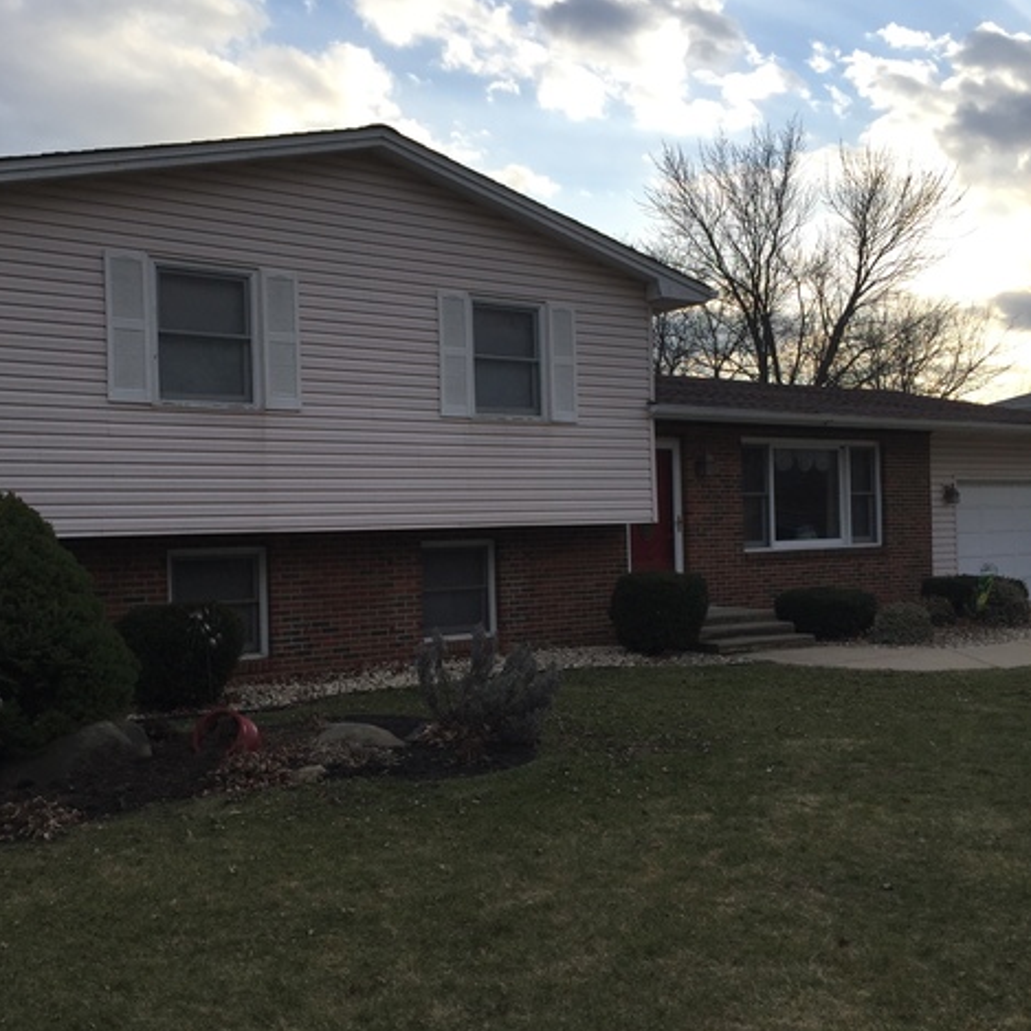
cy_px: 523
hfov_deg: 47.2
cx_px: 466
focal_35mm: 35
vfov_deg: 47.2
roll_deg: +1.4
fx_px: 1179
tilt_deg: -0.5
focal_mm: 4.15
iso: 32
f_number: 2.2
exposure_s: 1/1041
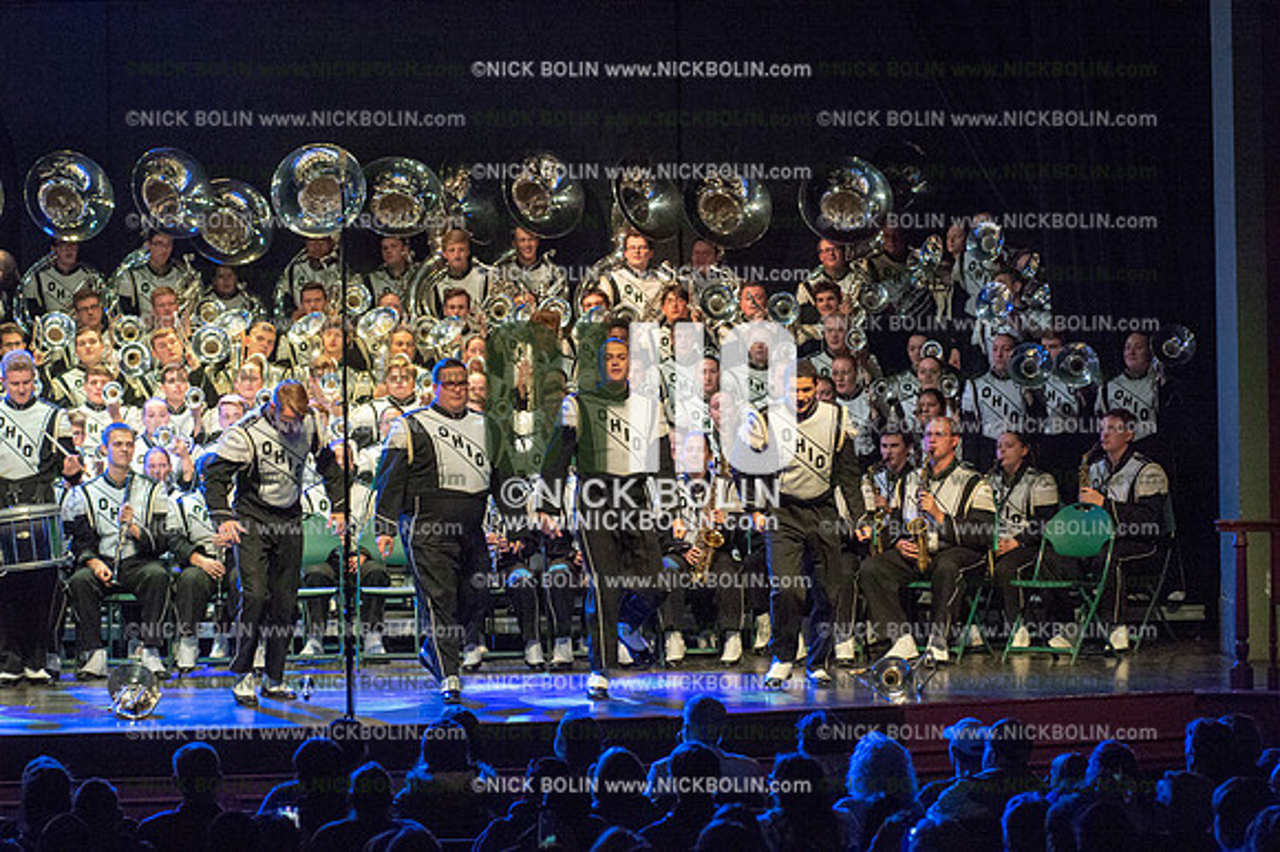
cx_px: 640
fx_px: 4975
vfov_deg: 9.8
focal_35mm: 140
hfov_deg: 14.7
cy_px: 426
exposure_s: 1/400
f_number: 5.6
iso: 8000
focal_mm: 140
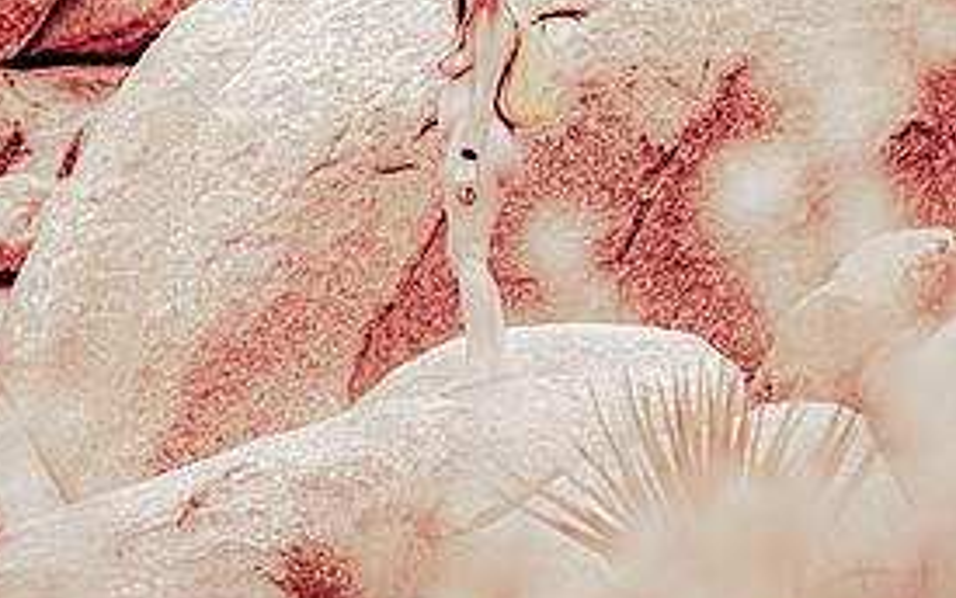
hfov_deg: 15.2
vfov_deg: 9.5
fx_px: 3570
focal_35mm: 137
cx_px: 438
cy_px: -21
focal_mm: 82
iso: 100
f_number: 4
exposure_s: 1/1600
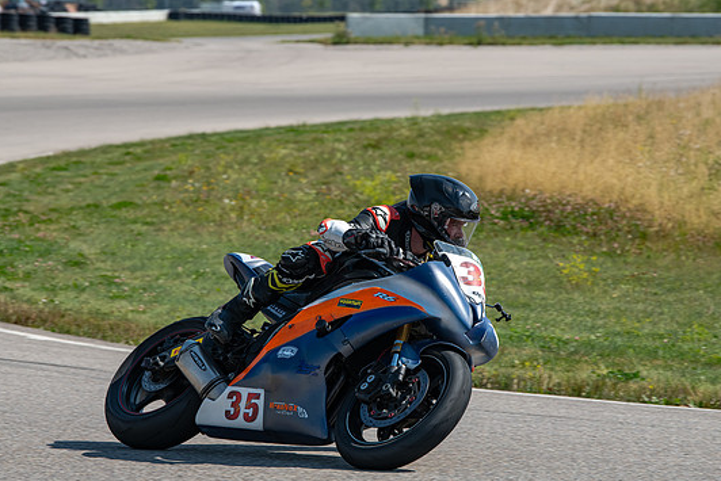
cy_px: 275
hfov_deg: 8.9
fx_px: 4647
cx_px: 402
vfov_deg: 5.9
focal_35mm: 232
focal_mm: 200
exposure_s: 1/800
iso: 250
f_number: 9
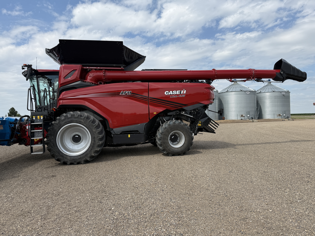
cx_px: 158
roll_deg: +0.9
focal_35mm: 24
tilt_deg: +1.0
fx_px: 218
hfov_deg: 71.6
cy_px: 118
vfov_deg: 56.8
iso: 80
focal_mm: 6.76
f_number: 1.78
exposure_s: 1/4167
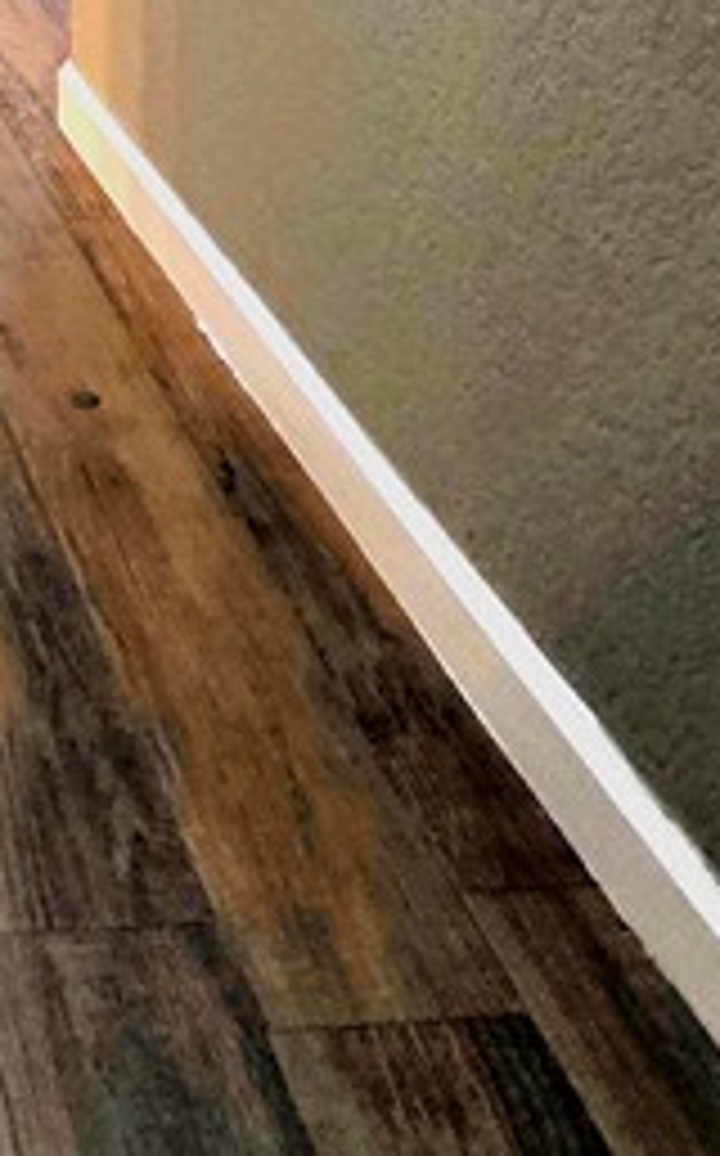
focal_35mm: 55
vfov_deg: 28.2
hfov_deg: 20.4
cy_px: -454
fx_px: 1732
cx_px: -333
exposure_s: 1/60.2
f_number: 1.9
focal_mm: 2.2
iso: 1000
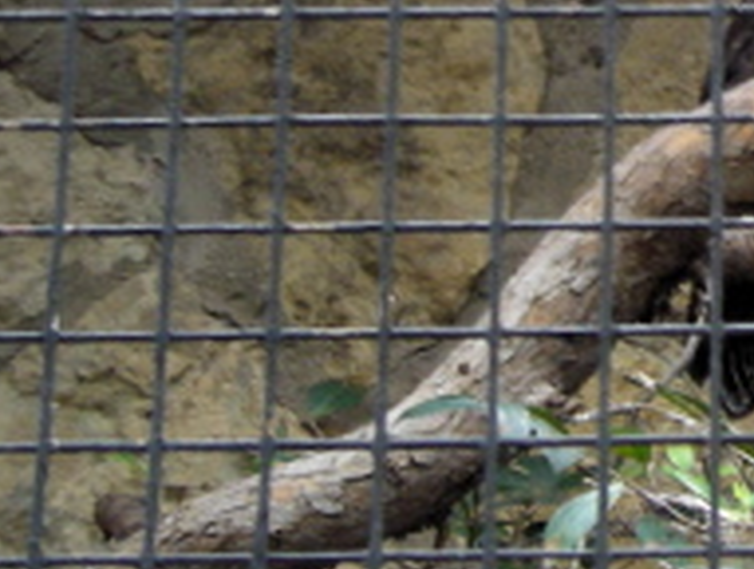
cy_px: -134
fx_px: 2772
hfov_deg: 14.3
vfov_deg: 11.5
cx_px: 1184
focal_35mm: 127
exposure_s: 1/28.2
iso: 200
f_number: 3.2
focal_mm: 6.3
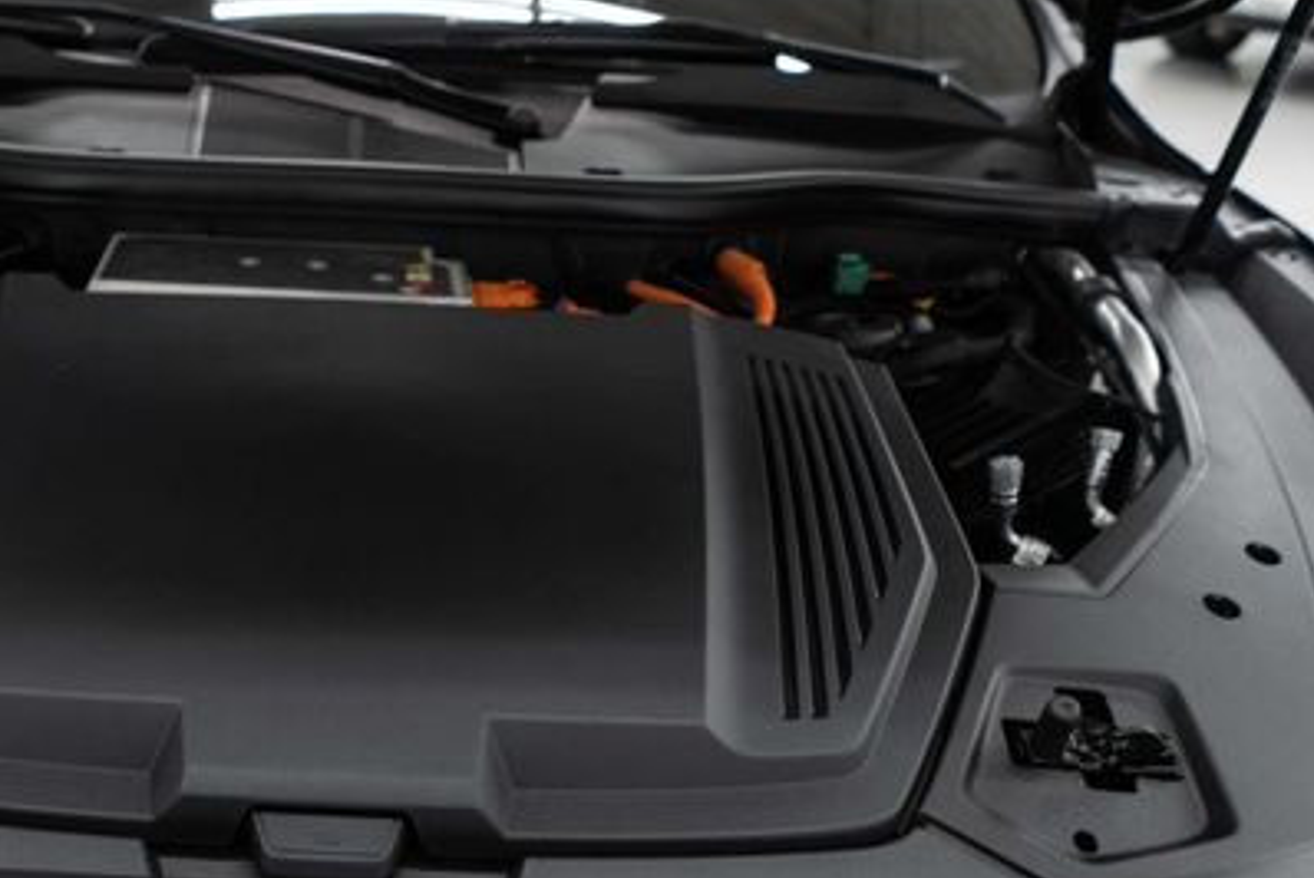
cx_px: 314
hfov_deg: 42.1
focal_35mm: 45
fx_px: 1644
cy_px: 616
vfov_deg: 29.6
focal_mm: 28
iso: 320
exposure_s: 1/40
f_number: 3.2
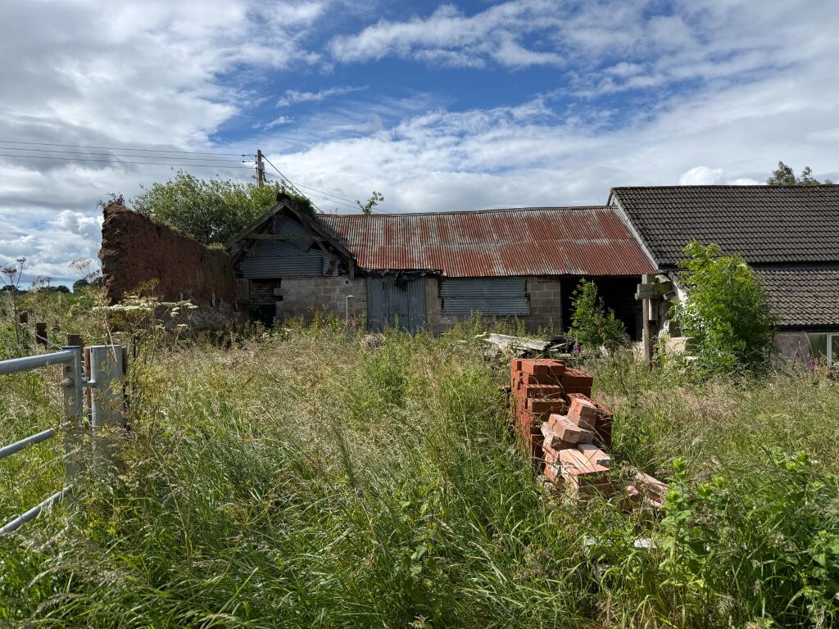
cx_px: 420
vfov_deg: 56.8
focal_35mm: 24
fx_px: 582
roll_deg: +0.4
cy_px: 314
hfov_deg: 71.6
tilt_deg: -0.6
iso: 80
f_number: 1.78
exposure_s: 1/6711
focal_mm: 6.76
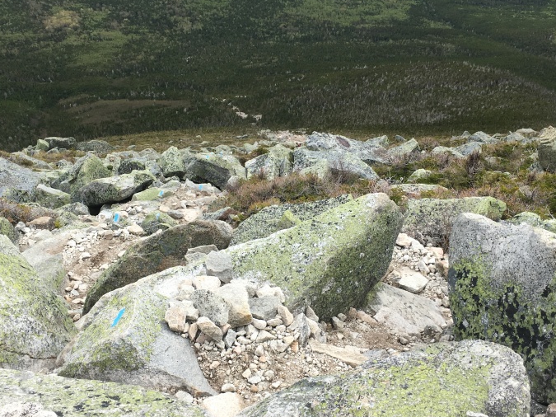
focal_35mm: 44
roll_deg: +0.0
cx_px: 257
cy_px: 200
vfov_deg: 32.9
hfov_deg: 42.9
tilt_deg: -38.9
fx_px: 707
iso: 25
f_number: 2.2
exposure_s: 1/845
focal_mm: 4.15
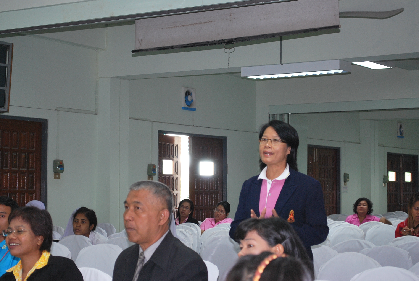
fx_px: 961
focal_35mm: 82
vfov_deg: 16.6
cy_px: 140
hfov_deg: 24.6
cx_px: 210
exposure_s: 1/25
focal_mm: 55
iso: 400
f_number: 5.6
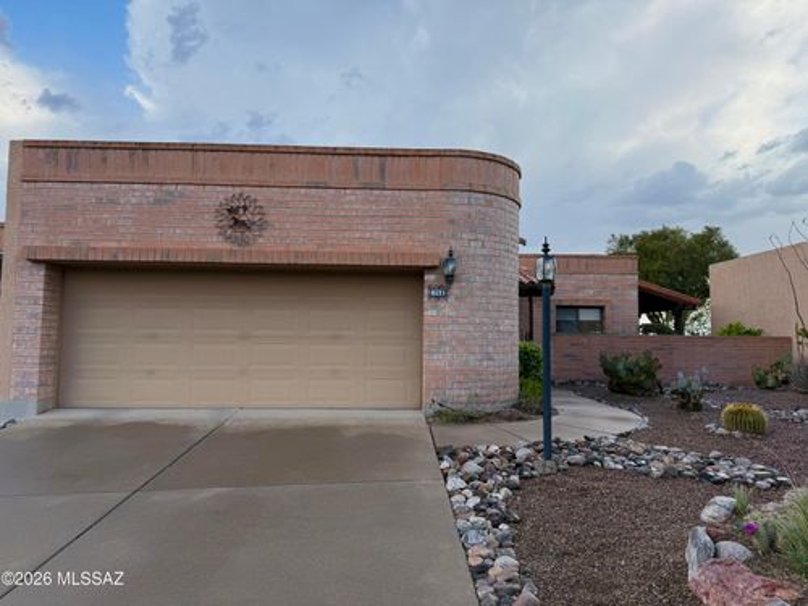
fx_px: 560
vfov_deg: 56.8
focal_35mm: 24
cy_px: 303
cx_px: 404
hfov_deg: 71.6
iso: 100
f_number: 1.78
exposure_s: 1/2110
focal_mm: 6.76
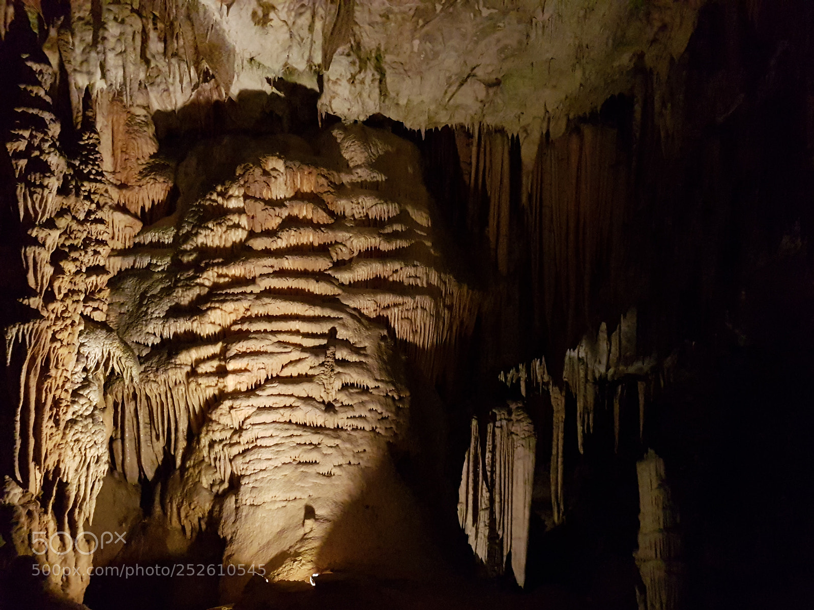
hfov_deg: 67.3
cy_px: 305
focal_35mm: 26
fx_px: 611
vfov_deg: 53.1
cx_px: 407
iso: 800
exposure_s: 1/60
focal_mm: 4.2
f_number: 1.7
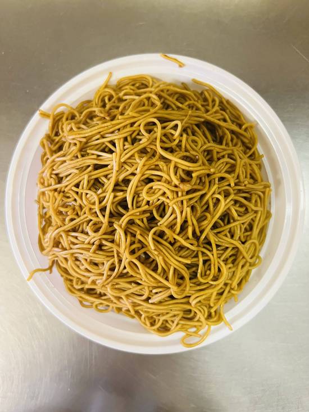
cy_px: 206
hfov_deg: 53.1
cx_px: 154
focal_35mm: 26
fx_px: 309
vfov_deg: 67.3
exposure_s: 1/60
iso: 400
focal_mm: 5.7
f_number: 1.5
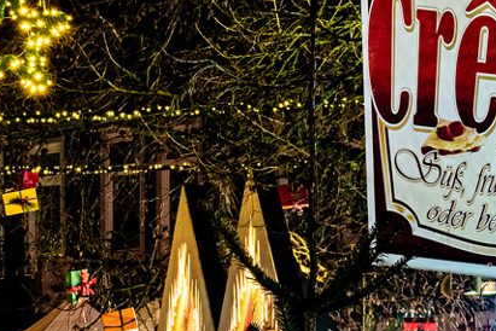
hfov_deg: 7.2
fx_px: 3926
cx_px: 138
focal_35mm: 285
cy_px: 307
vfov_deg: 4.8
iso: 100
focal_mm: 61
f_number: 20
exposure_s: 20
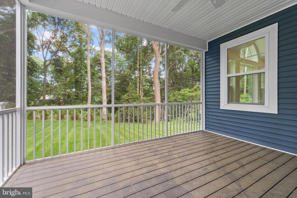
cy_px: 99
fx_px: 124
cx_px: 148
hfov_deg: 100.4
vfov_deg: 77.3
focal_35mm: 15
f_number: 7.1
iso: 200
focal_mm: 10
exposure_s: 1/2.5
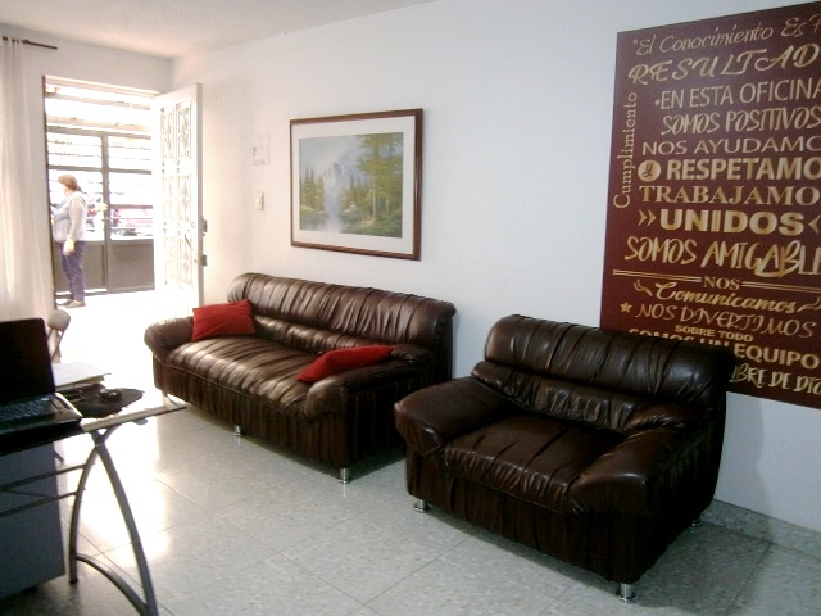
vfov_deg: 53.1
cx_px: 410
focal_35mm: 26
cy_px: 308
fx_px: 617
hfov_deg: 67.3
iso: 125
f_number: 2.8
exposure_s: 1/30
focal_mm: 4.7
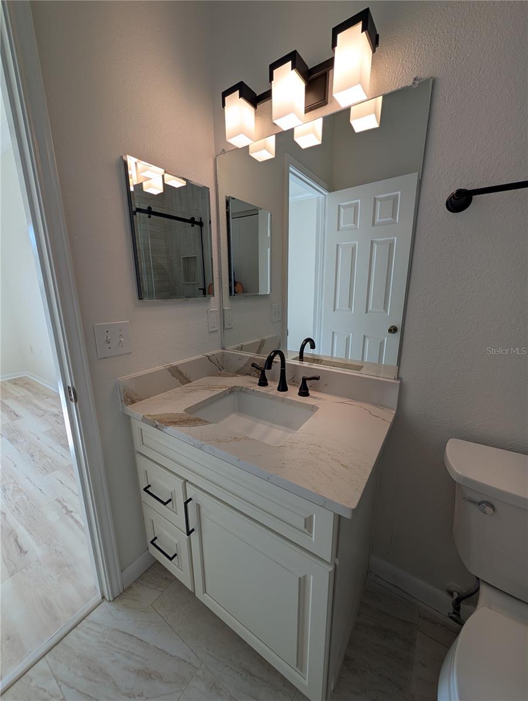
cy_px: 350
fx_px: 244
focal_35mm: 12
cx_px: 264
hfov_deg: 94.6
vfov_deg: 110.5
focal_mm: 2.02
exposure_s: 1/164
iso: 34
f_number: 1.7
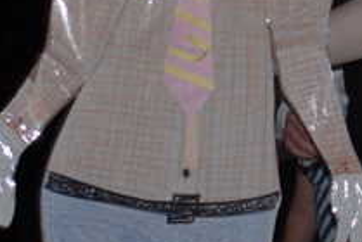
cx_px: 303
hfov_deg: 10.2
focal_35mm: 201
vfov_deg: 6.8
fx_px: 2023
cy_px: 10
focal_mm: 35
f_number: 4
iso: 400
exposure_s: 1/60
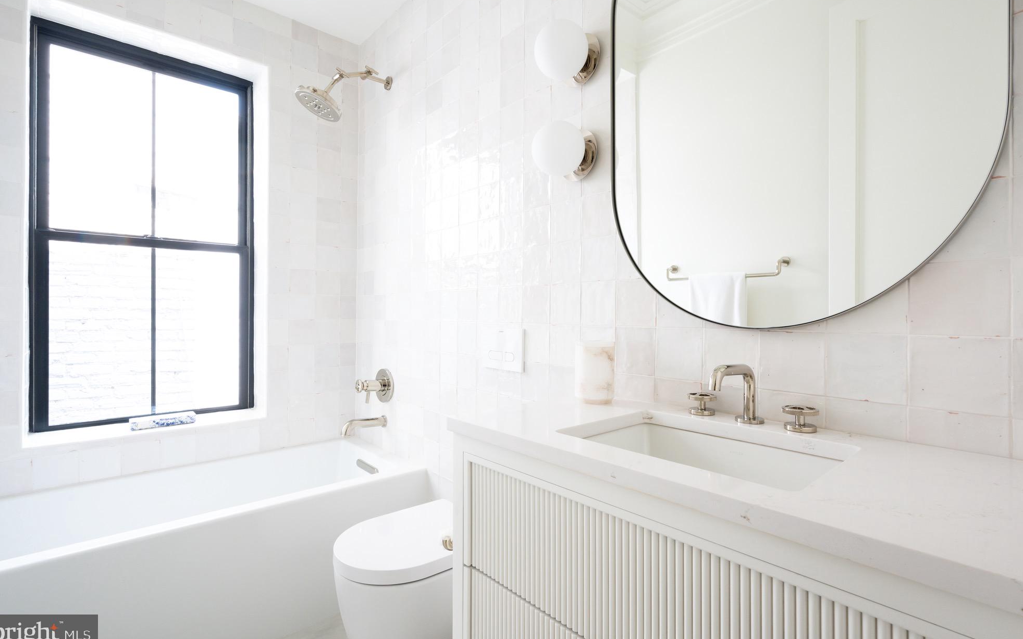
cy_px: 297
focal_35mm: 17
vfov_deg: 67.9
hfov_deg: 94.4
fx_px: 474
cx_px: 516
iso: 800
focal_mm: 16
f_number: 13
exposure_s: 1/6
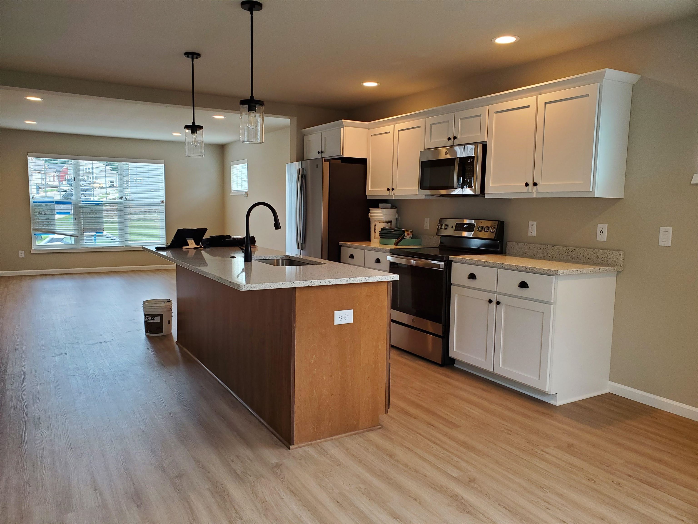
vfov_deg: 53.1
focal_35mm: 26
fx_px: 524
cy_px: 262
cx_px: 349
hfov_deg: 67.3
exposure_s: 1/120
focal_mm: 4.3
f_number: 2.4
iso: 160
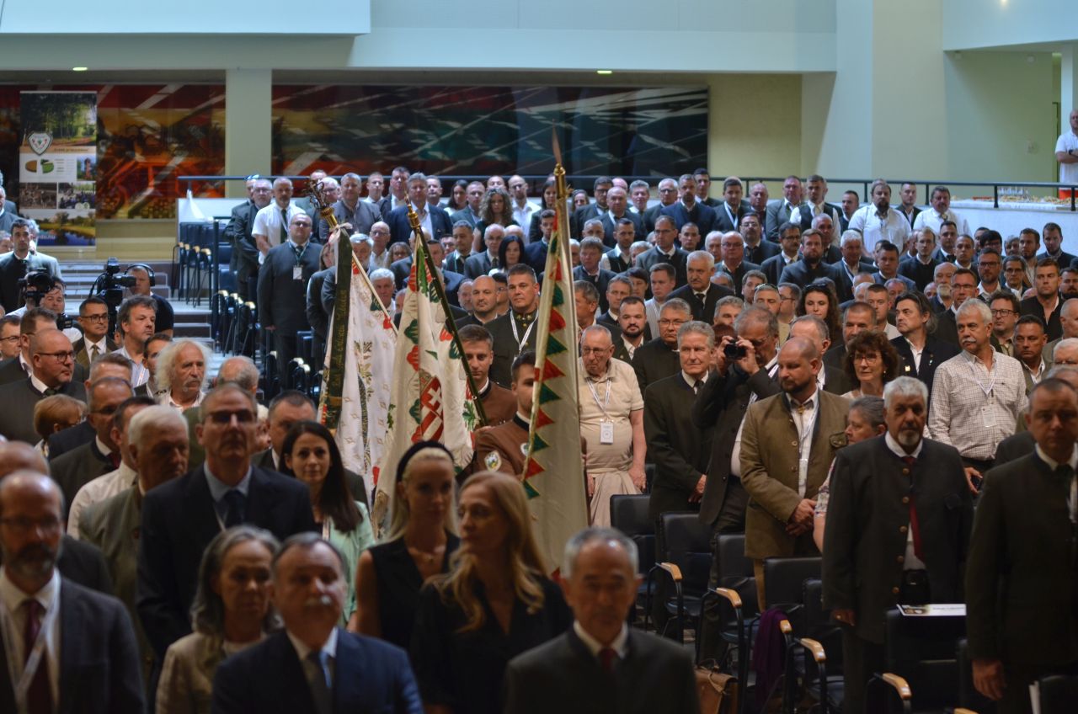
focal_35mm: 105
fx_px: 3138
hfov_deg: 19.5
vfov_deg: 13.0
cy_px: 357
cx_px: 539
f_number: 2.8
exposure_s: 1/80
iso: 500
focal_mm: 70
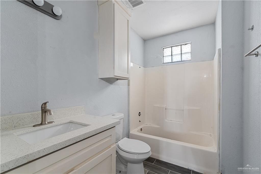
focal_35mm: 16
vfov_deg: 73.7
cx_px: 130
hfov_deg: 96.8
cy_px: 87
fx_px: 116
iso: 1250
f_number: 8
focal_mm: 16
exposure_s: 1/1.25
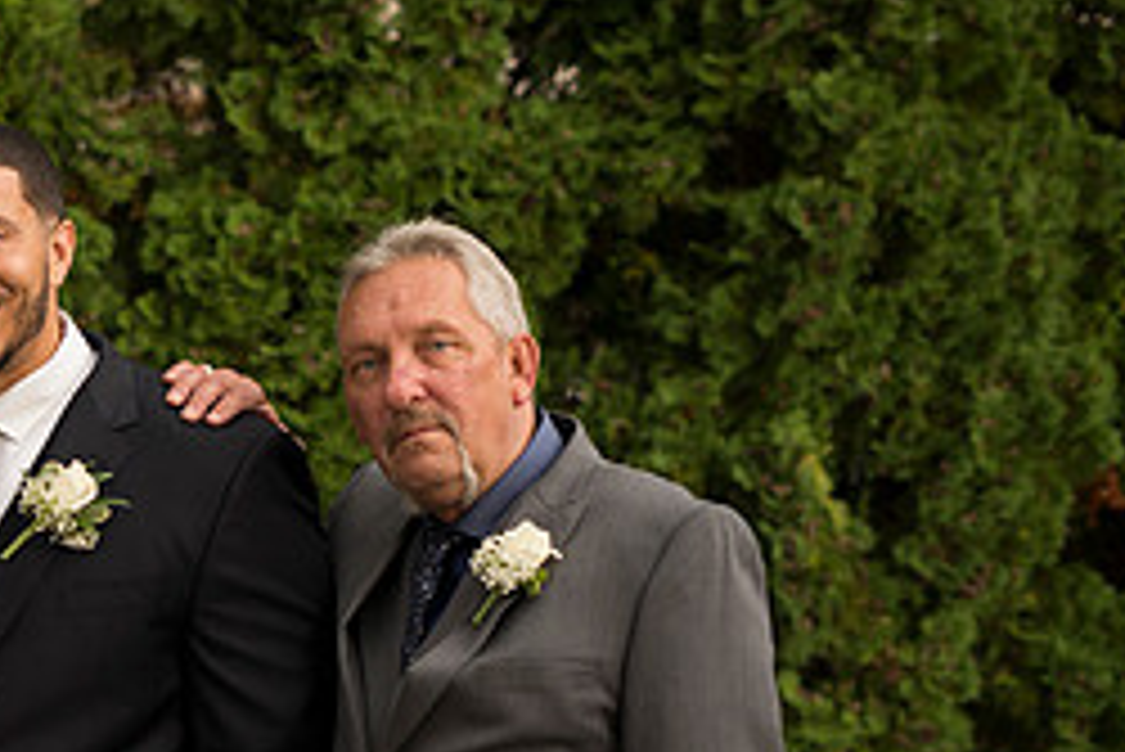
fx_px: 3627
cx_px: -130
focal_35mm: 116
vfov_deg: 11.7
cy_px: 678
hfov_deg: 17.0
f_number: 2.2
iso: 200
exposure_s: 1/250
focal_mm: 50
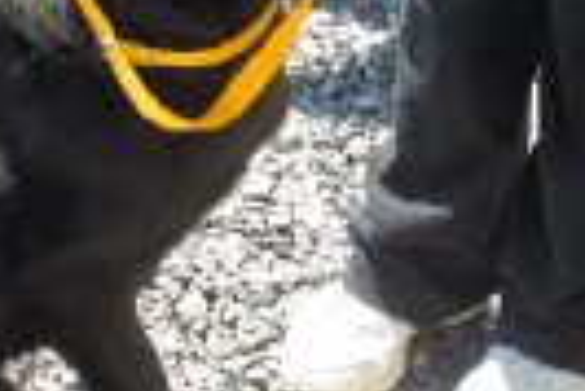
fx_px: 1708
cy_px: 141
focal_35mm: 105
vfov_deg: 13.1
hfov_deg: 19.3
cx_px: 136
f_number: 9.5
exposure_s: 1/90
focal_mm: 7.5
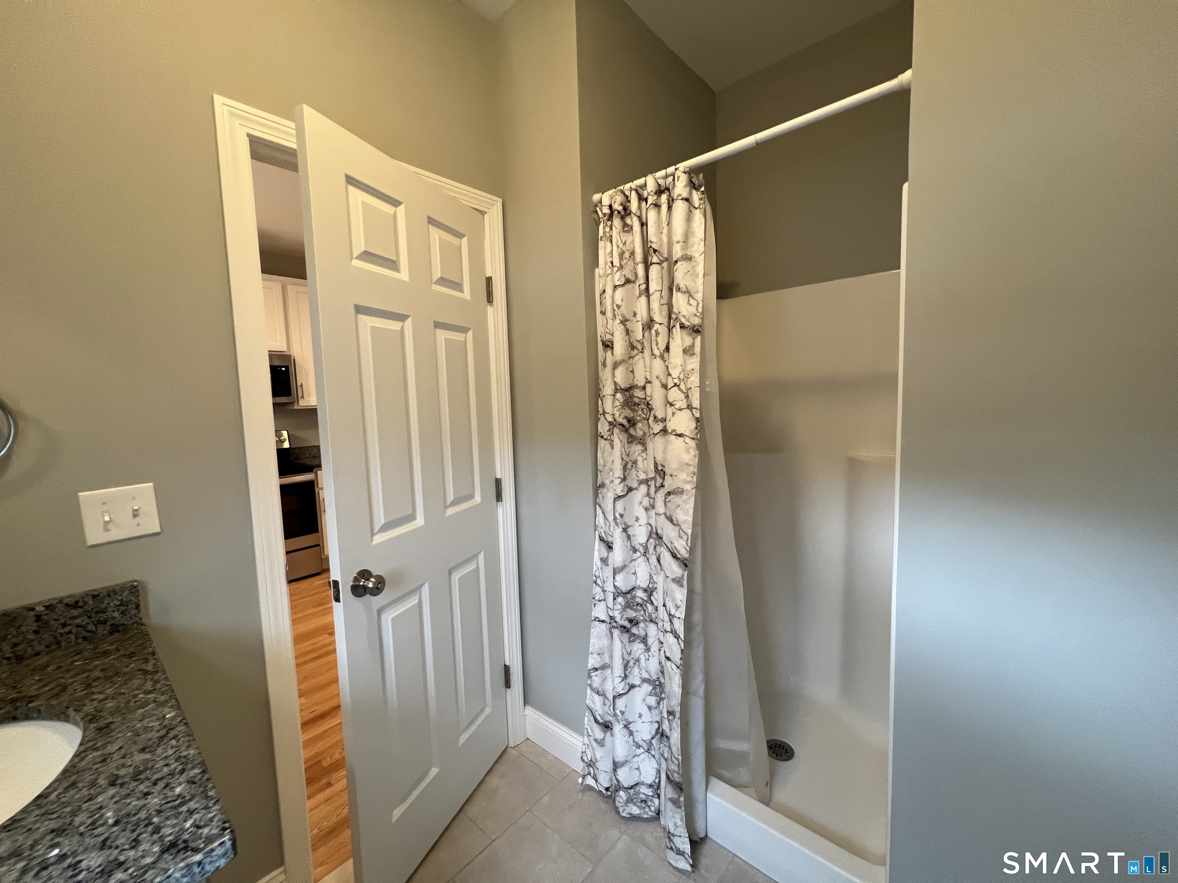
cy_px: 442
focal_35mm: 13
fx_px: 442
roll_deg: +1.6
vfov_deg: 89.9
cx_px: 589
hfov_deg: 106.2
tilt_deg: -6.5
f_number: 1.8
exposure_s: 1/120
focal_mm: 1.57
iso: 250
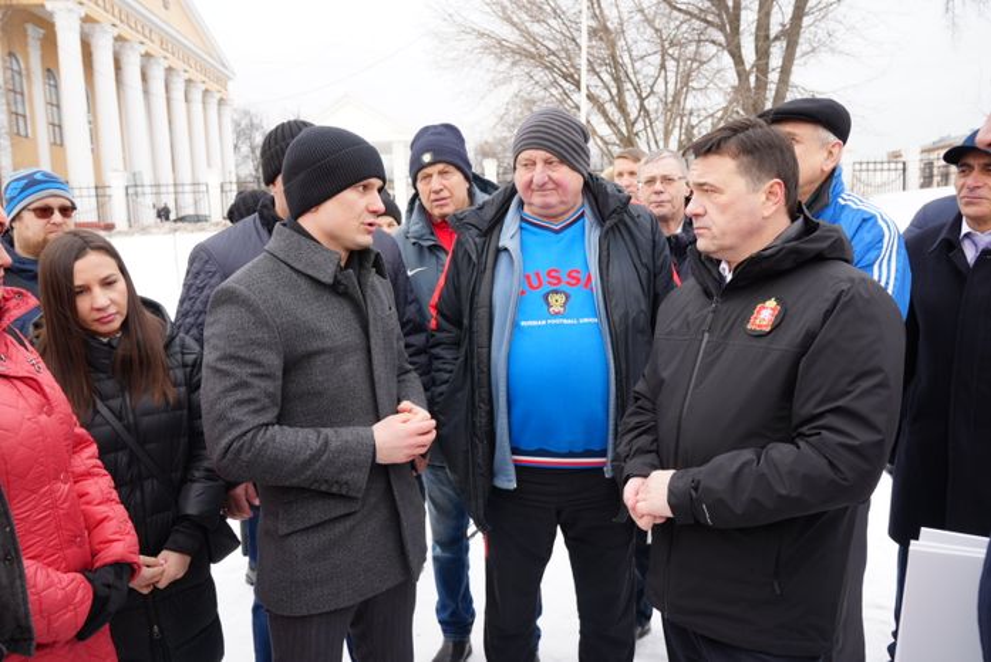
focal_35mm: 29
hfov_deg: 63.6
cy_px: 331
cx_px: 496
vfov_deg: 45.0
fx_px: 799
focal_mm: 29
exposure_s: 1/125
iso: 500
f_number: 6.3
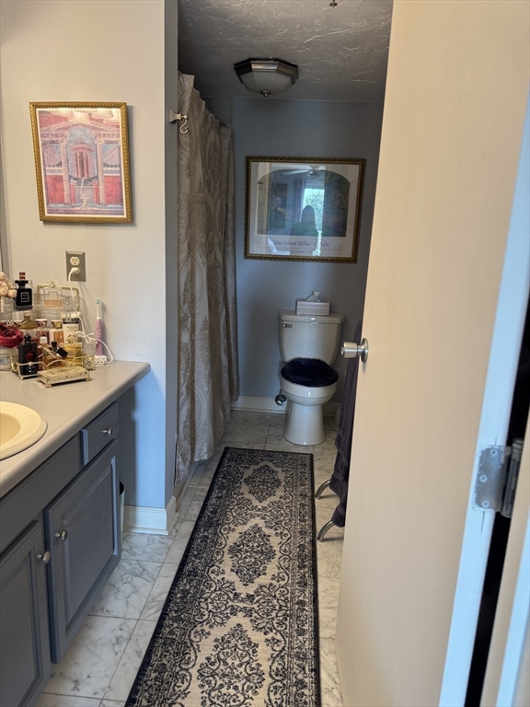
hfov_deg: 56.8
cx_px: 265
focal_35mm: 24
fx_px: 490
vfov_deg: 71.6
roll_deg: -2.6
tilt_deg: -11.9
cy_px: 354
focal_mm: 6.76
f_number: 1.78
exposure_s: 1/60
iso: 160
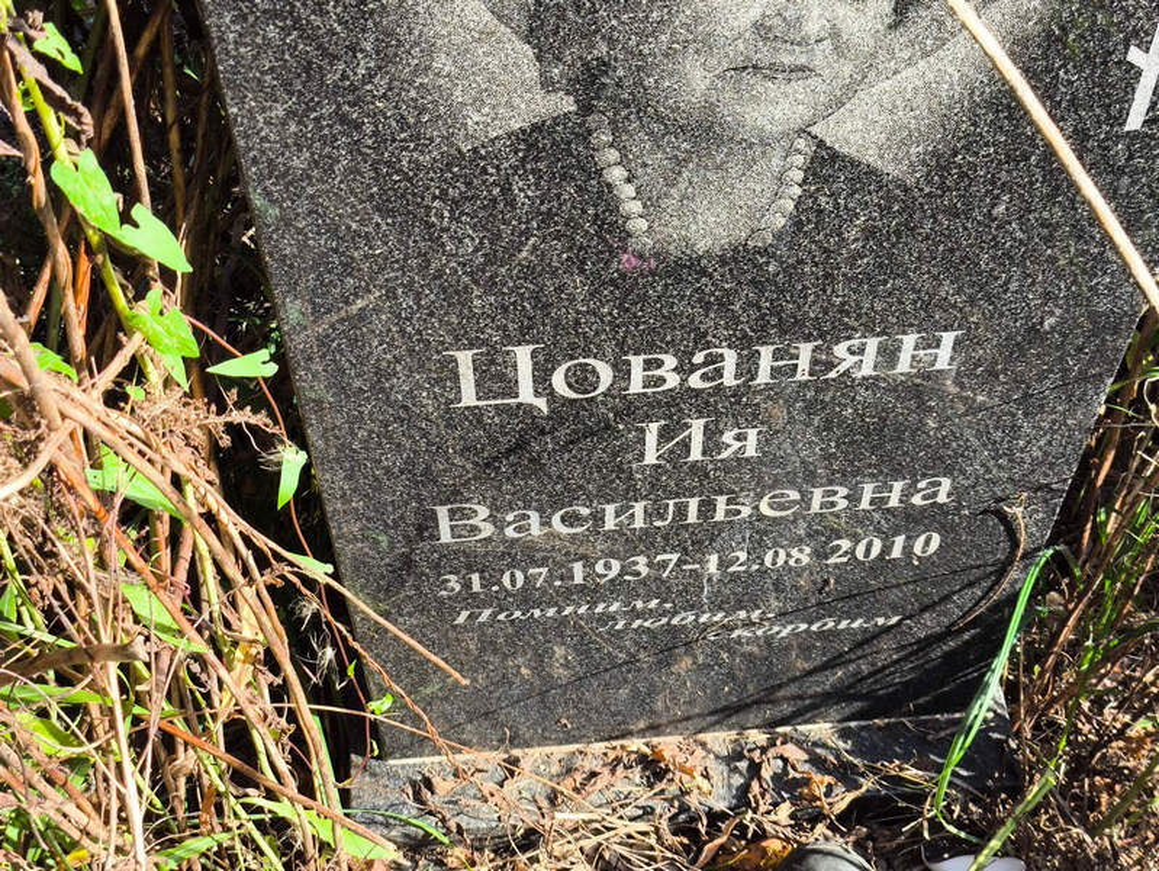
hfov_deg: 38.2
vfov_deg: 29.1
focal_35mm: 50
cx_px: 580
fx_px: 1675
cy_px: 436
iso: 50
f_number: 1.7
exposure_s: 1/345
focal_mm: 4.71
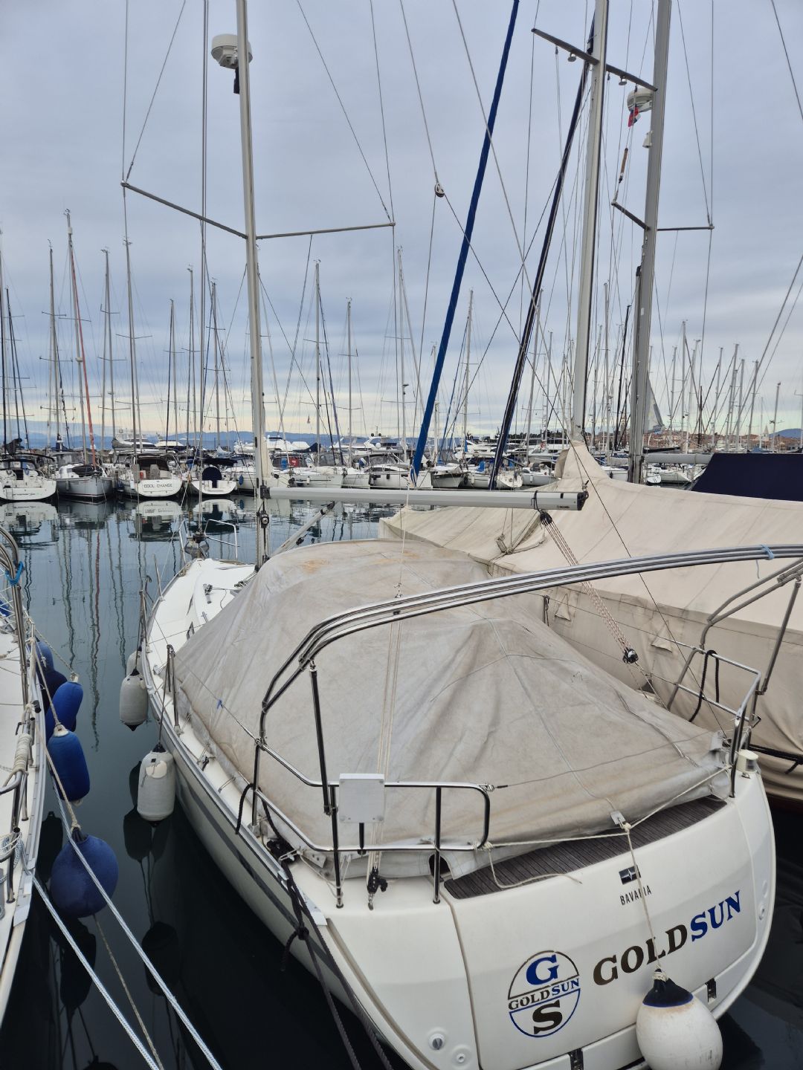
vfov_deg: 73.9
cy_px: 535
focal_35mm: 23
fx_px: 711
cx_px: 402
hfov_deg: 58.9
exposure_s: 1/546
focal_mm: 5.4
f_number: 1.8
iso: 25
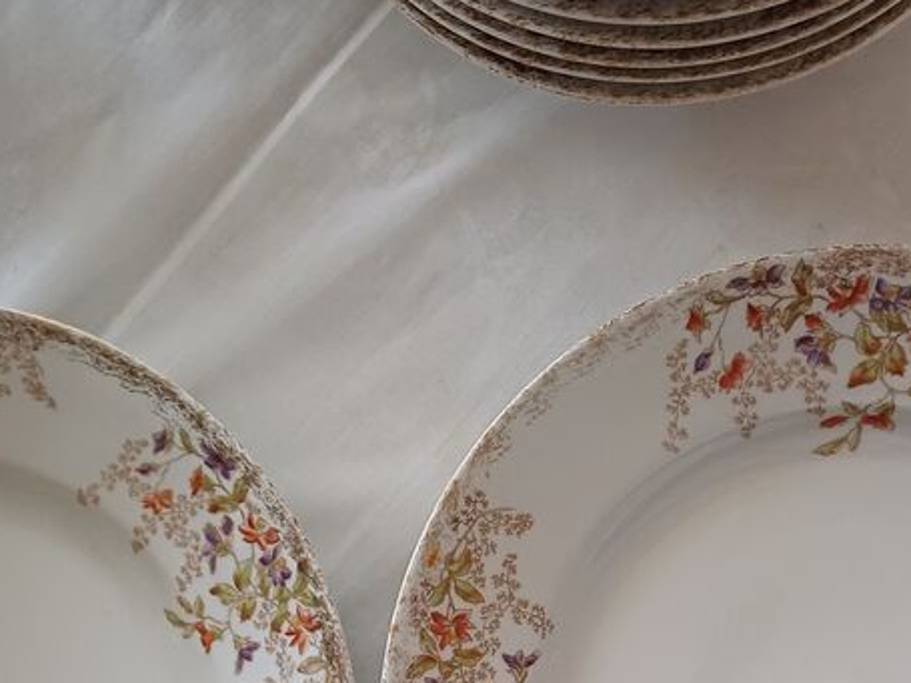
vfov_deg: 25.1
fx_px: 1447
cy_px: 701
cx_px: 396
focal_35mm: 55
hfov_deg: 34.9
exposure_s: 1/60
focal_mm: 4.65
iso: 250
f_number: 1.8
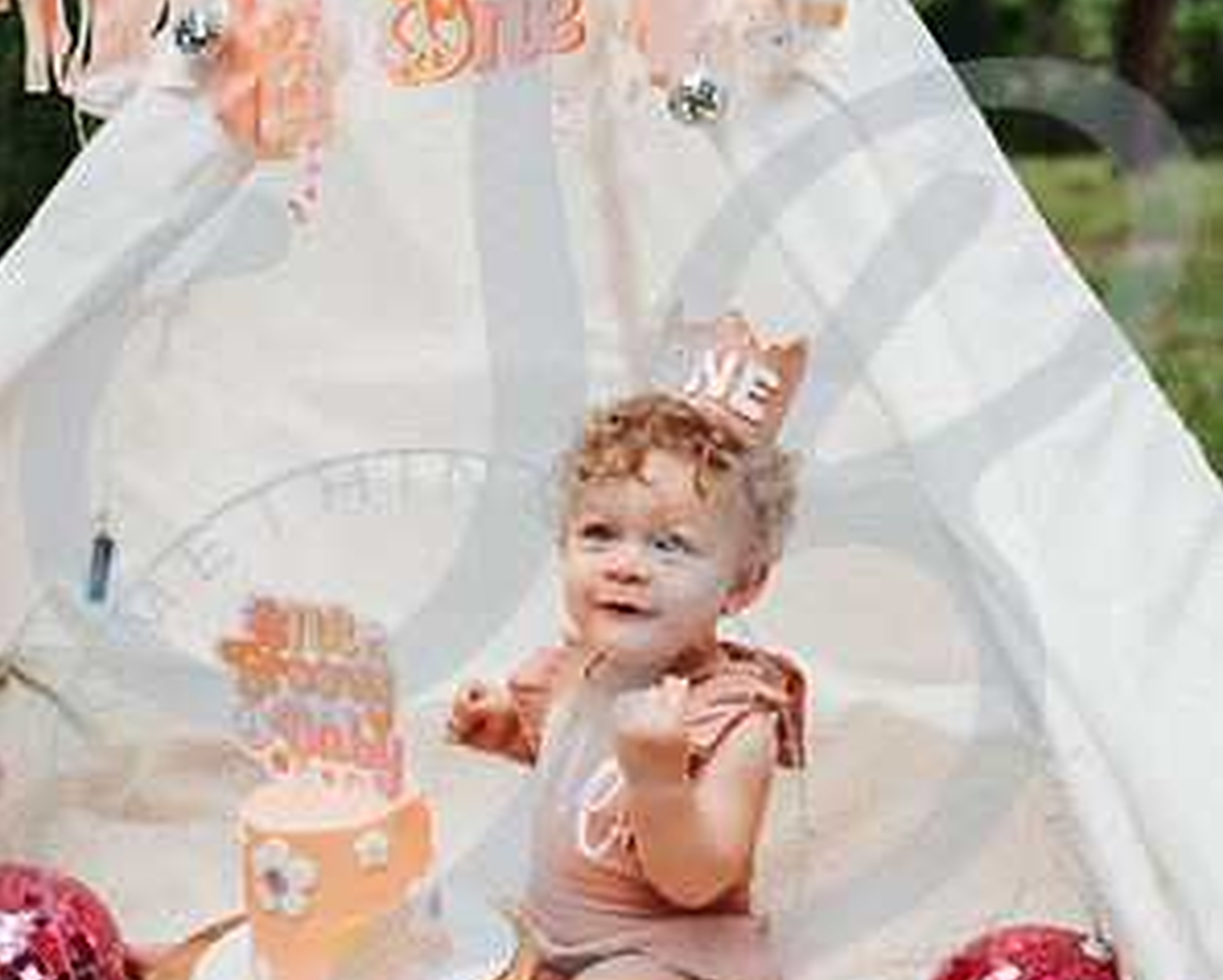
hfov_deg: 34.7
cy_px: 519
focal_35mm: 54
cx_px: 609
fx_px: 1956
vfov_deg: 28.1
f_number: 2.8
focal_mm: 38
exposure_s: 1/125
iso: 200
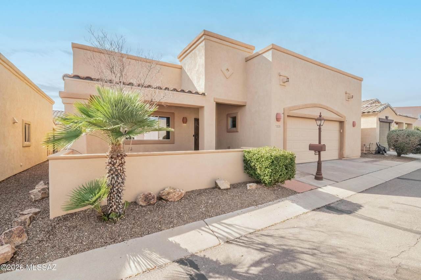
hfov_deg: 96.8
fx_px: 187
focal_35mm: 16
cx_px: 210
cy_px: 140
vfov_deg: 73.7
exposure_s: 1/25
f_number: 22
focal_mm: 16
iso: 100
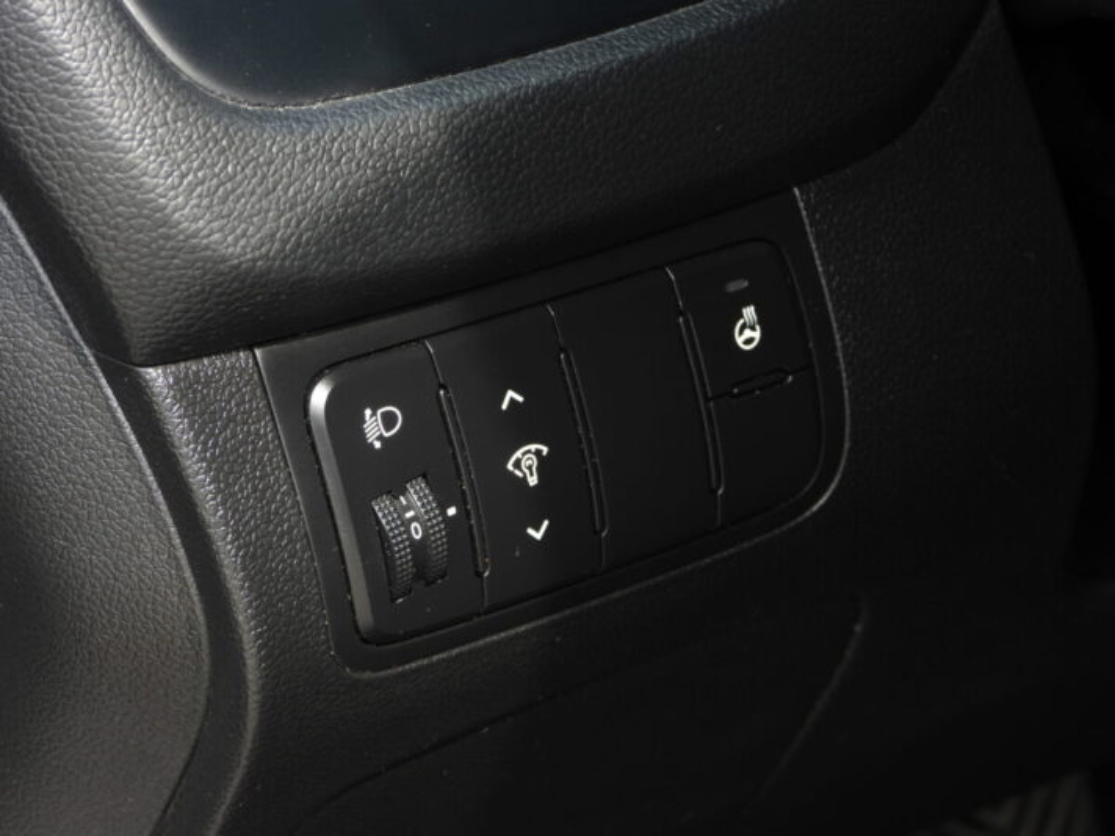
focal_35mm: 215
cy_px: 418
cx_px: 558
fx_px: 6925
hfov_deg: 9.2
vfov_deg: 6.9
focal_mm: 38.6
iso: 100
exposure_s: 1/100
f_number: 4.5
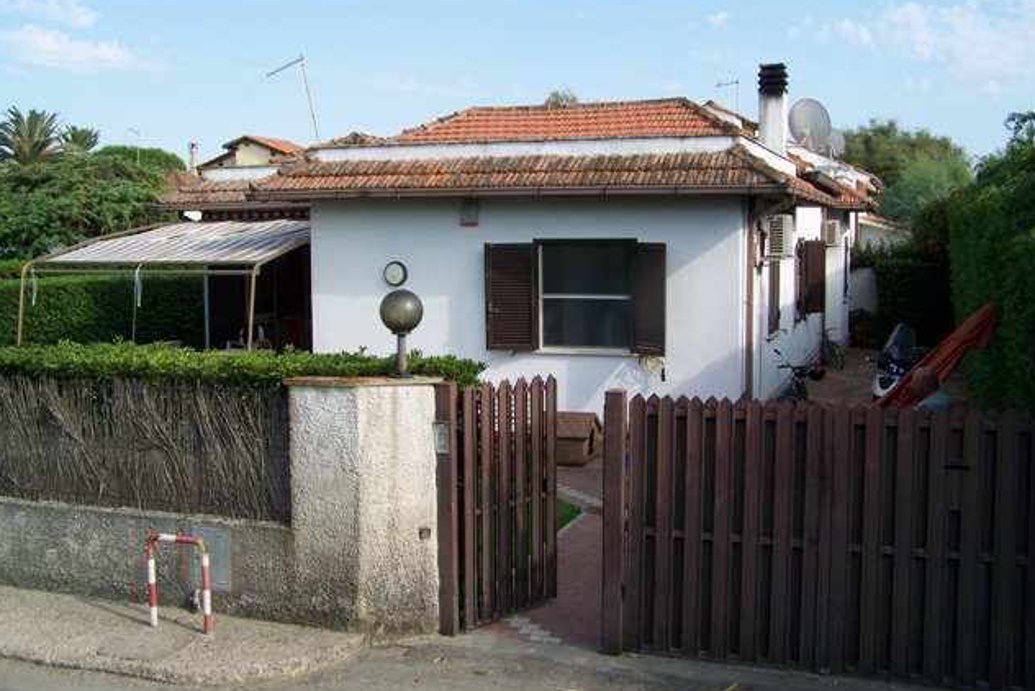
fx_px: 1150
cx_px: 518
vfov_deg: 33.4
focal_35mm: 40
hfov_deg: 48.4
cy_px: 346
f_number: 4
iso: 64
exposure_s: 1/320
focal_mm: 6.3
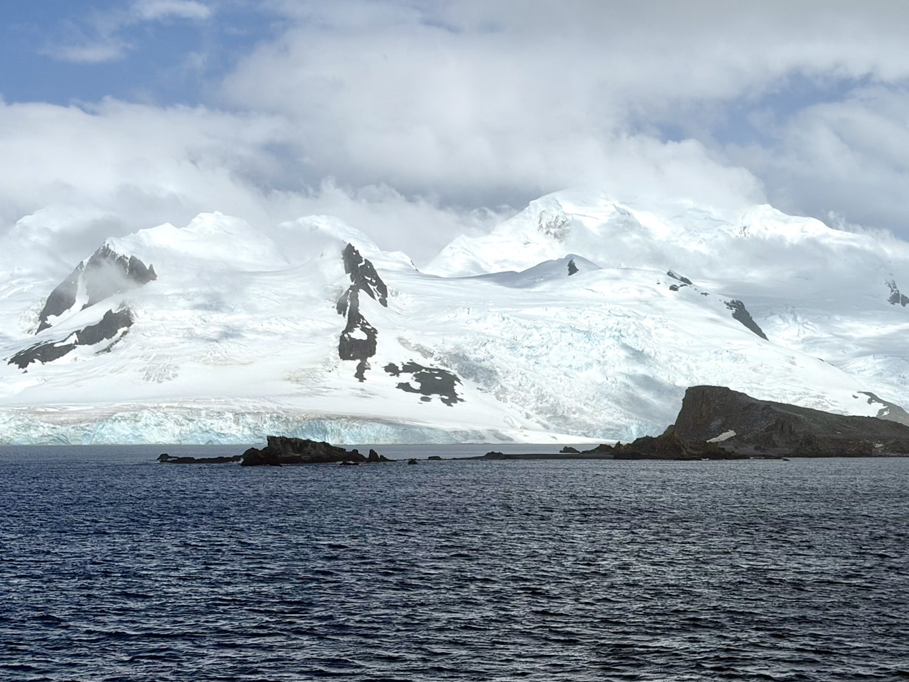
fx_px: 1759
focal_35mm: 67
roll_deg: -0.1
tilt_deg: +4.8
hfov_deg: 29.0
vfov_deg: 21.9
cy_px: 307
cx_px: 470
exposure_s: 1/27778
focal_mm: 6.76
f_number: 1.78
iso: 80
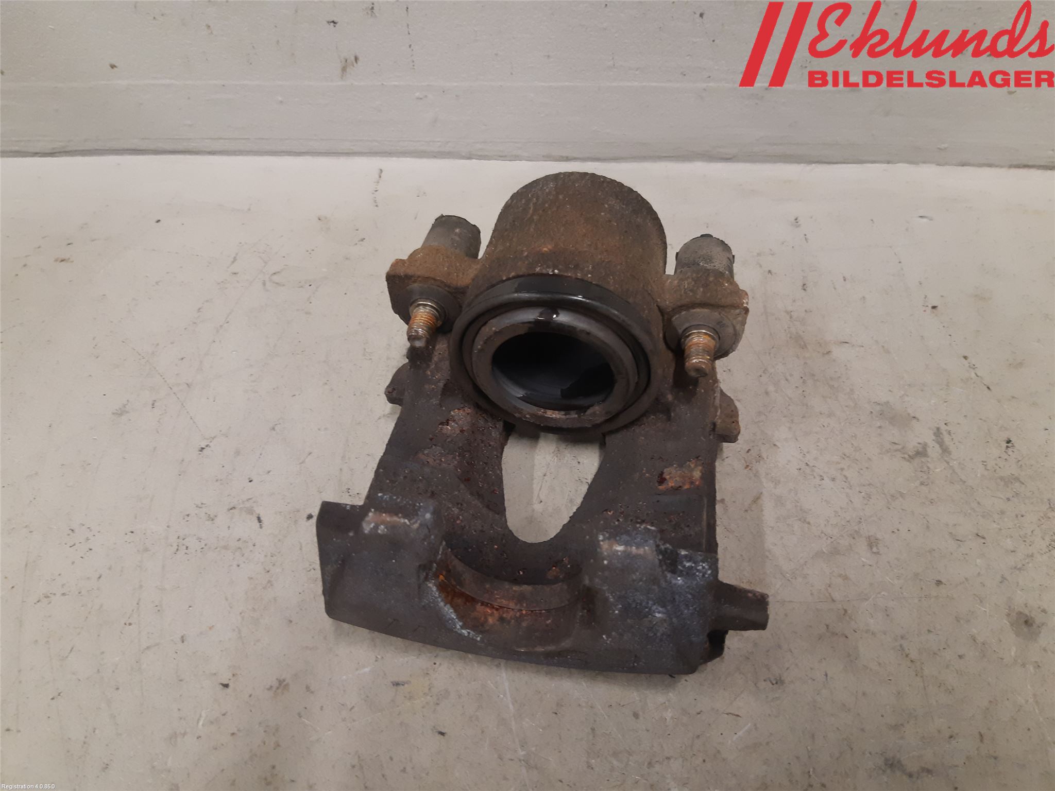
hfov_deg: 67.3
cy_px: 396
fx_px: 792
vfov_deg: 53.1
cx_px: 528
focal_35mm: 26
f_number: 1.7
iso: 200
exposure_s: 1/50
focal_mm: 3.93
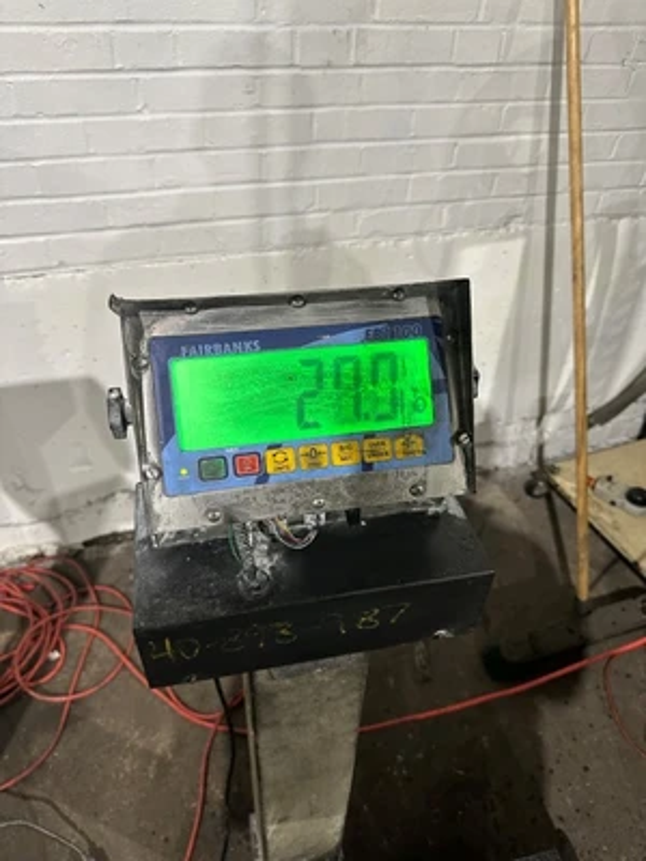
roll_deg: -2.2
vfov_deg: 71.6
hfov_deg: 56.8
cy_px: 430
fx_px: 597
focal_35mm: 24
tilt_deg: -36.9
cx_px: 323
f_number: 1.78
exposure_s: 1/60
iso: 320
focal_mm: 6.86
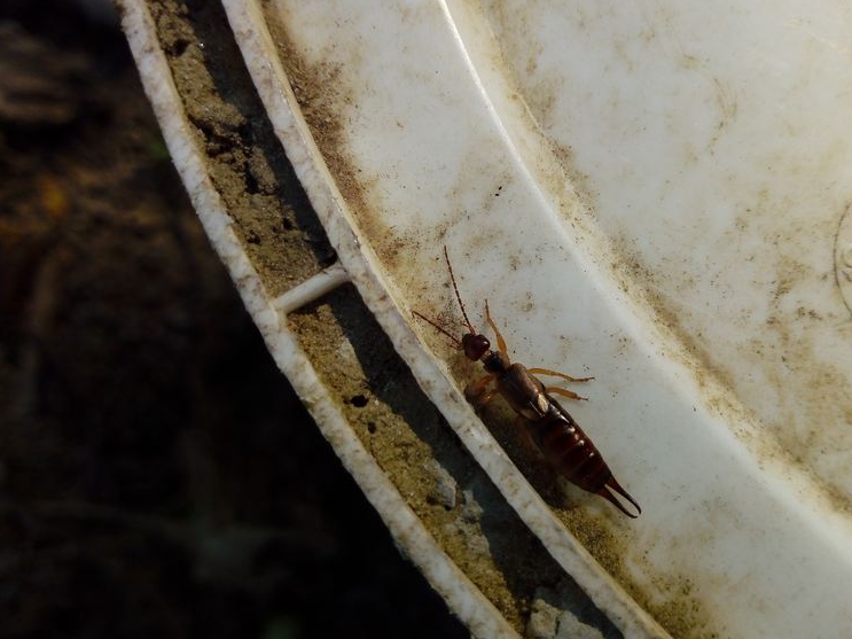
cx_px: 483
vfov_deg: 45.4
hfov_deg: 58.1
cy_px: 309
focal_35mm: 31
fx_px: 763
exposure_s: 1/1307
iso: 122
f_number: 2
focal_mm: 3.5
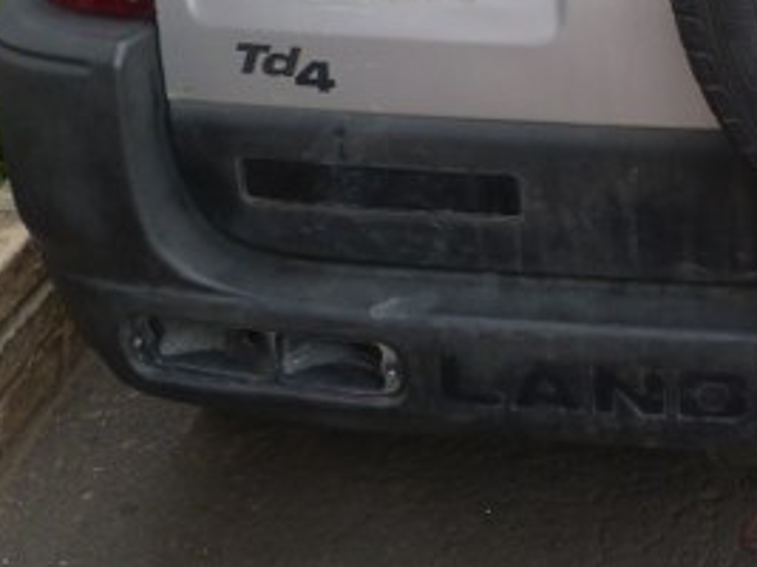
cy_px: -99
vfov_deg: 18.7
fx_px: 1639
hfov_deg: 24.2
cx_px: 842
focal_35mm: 75
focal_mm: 4.5
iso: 80
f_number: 4
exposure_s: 1/125
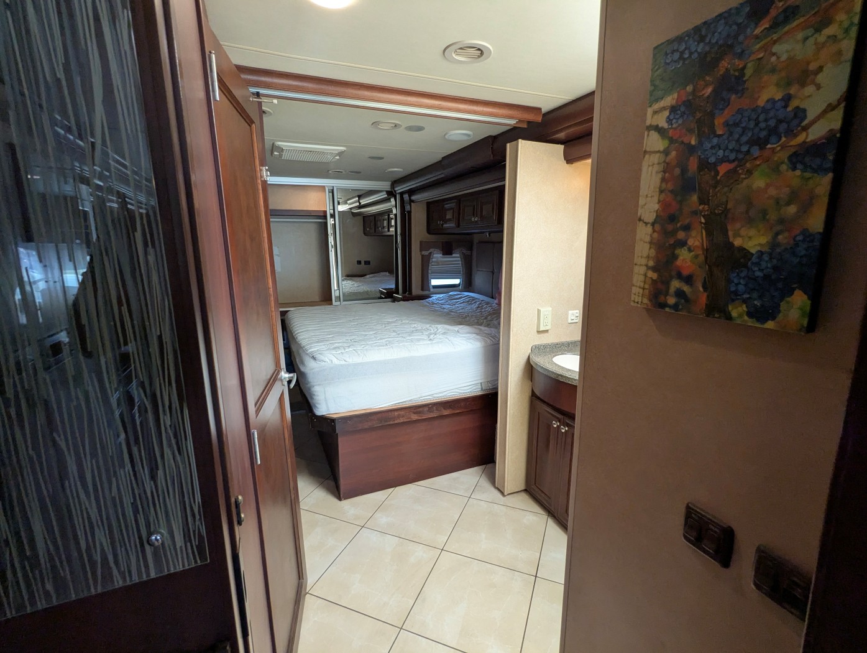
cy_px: 326
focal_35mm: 16
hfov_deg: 94.4
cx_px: 434
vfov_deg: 78.2
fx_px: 401
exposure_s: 1/84.1
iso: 344
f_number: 2.2
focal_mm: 2.35
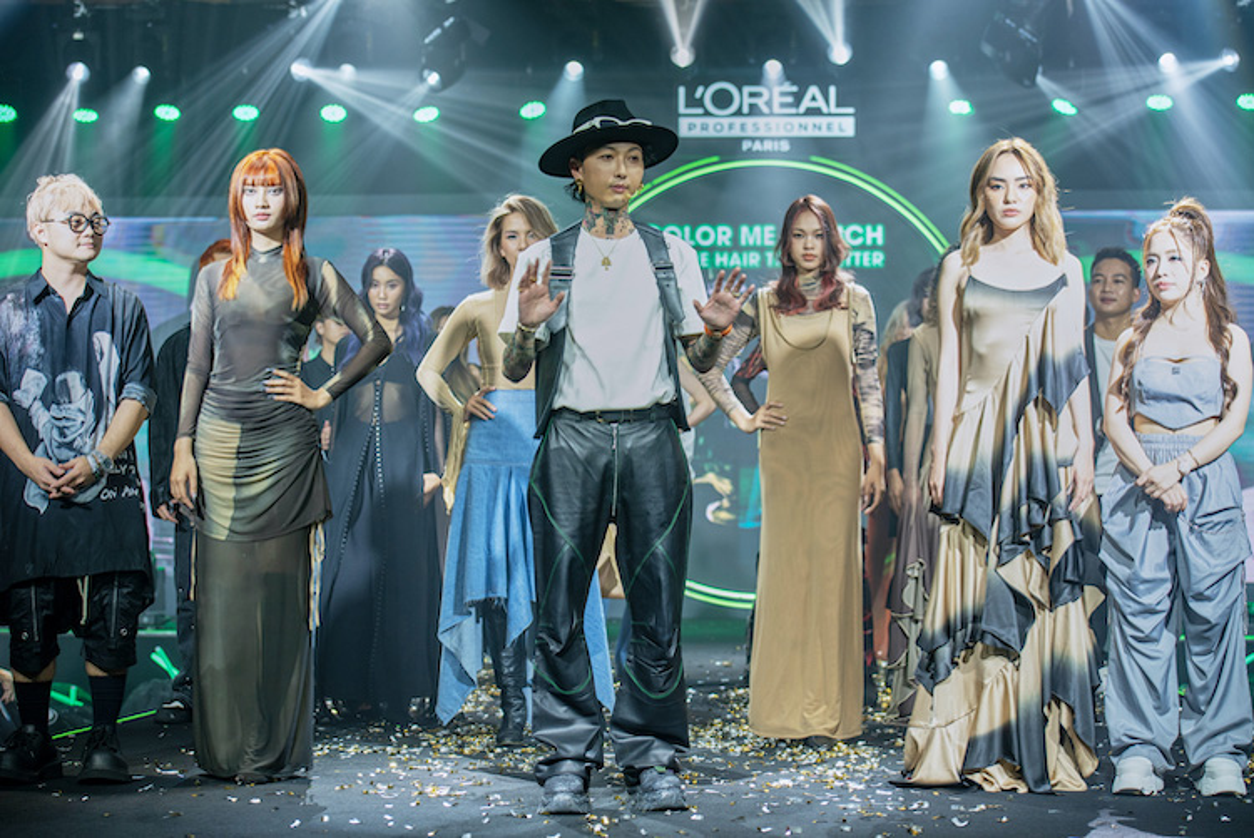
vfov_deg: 19.5
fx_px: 2440
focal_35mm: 70
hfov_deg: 28.8
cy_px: 419
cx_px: 627
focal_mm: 70
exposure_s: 1/200
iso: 640
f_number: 3.5
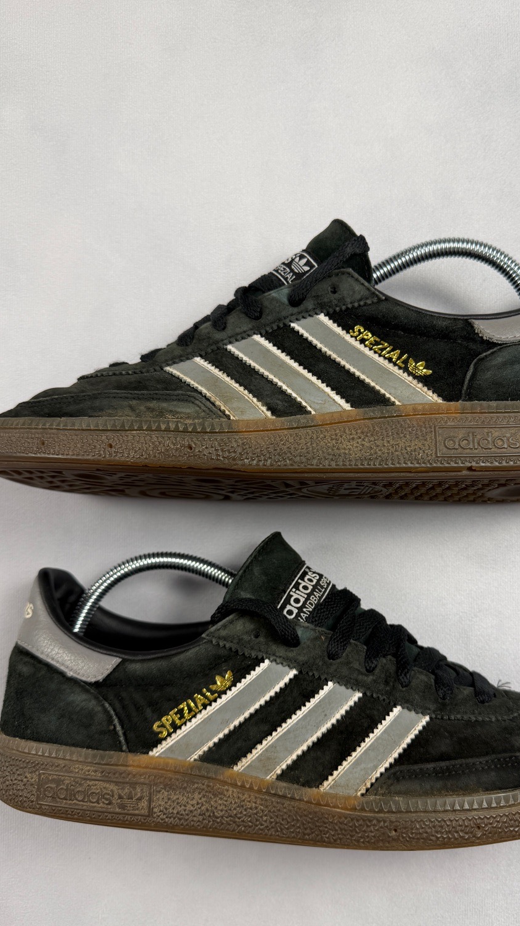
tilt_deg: -74.8
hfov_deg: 41.2
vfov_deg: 67.9
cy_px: 486
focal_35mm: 28
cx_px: 321
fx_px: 687
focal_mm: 6.76
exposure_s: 1/169
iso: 64
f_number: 1.78
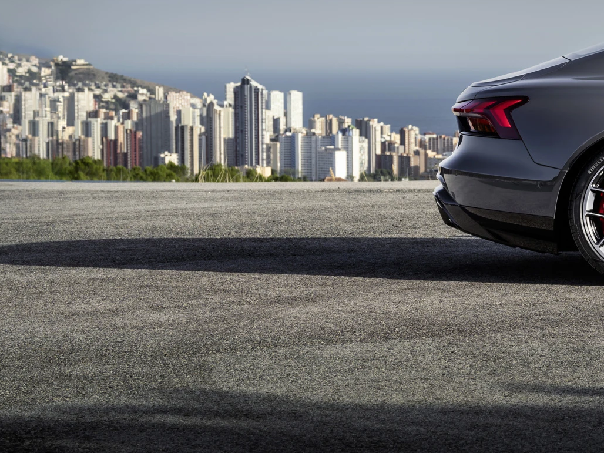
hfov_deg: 13.3
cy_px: 185
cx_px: 806
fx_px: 2495
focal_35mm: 143
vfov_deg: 10.4
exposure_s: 1/40
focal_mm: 62.4
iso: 100
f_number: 6.4
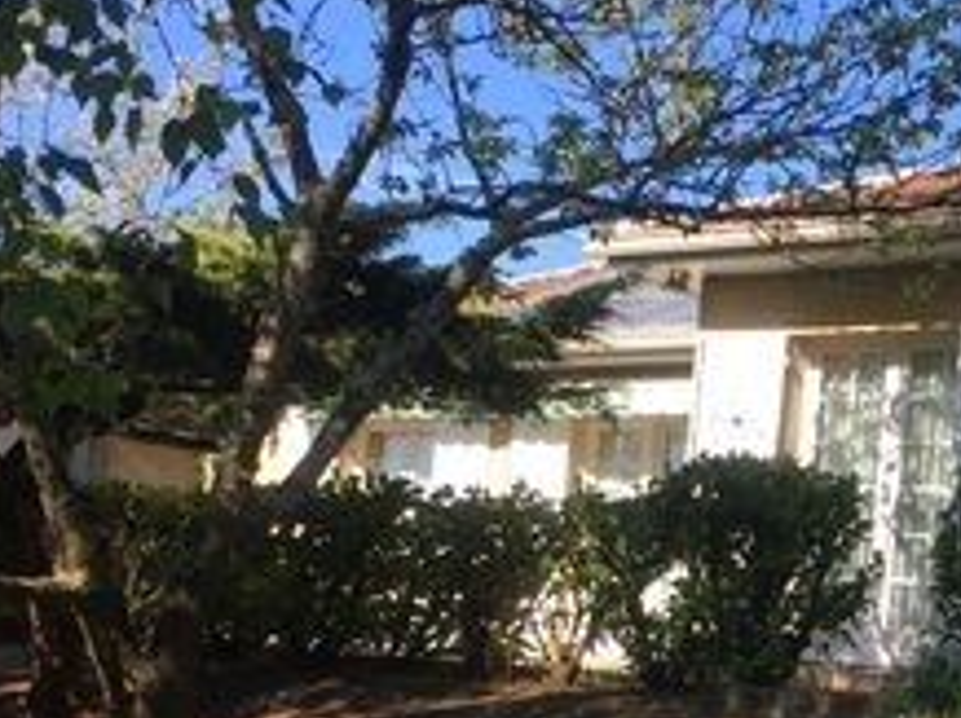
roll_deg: -4.1
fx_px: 2218
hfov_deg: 23.7
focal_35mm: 80
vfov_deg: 18.1
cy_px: 625
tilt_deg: +2.1
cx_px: 882
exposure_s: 1/620
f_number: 2.2
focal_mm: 4.15
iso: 25
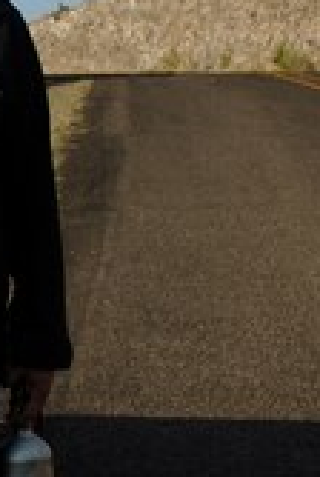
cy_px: 276
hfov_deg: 4.1
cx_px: -597
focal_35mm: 326
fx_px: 4328
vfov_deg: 6.3
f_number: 9
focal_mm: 52
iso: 100
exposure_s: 1/250
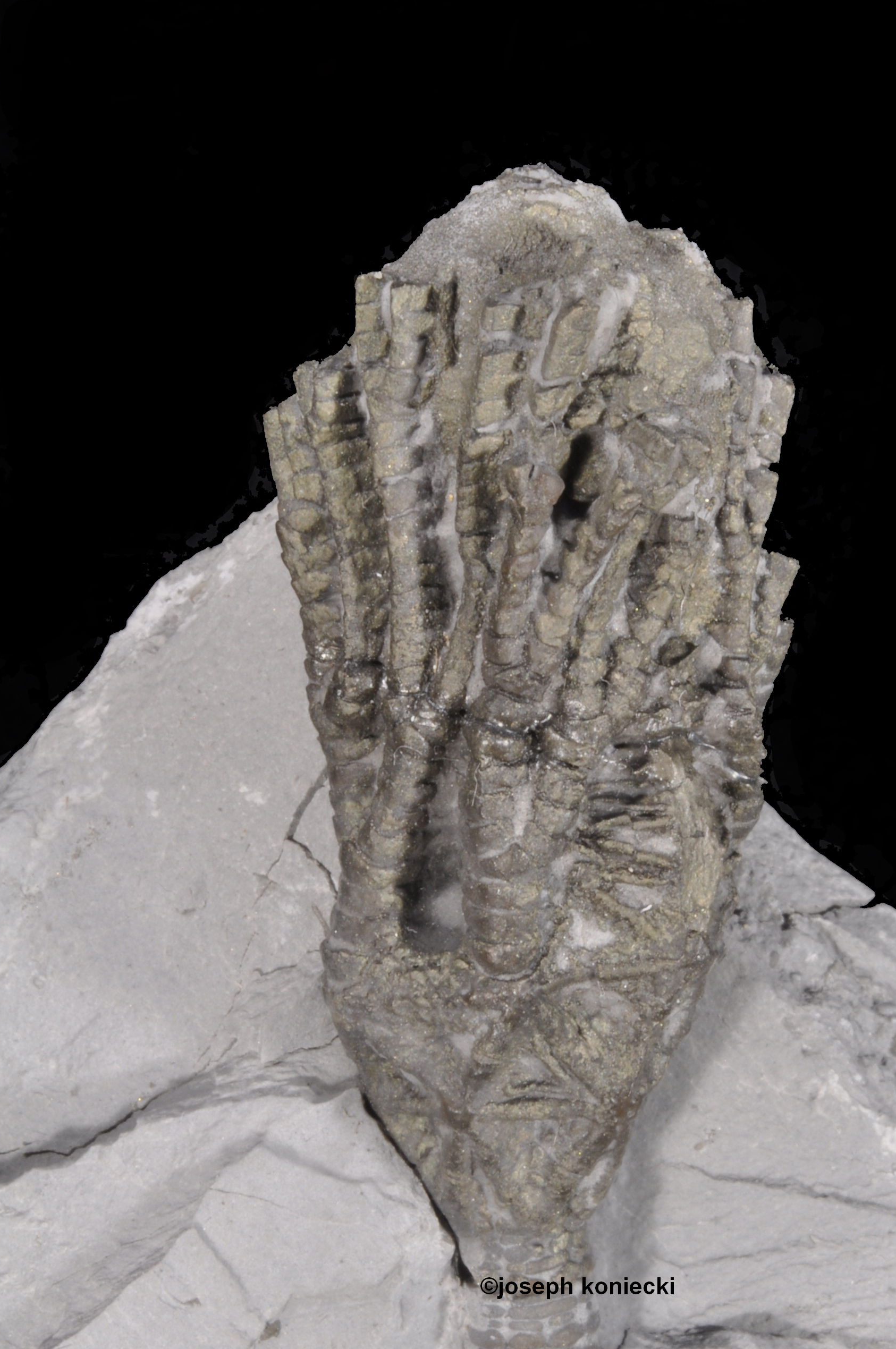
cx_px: 560
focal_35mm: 114
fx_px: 4267
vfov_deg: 17.9
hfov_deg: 12.0
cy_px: 818
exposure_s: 1/2.5
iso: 200
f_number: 40
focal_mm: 60
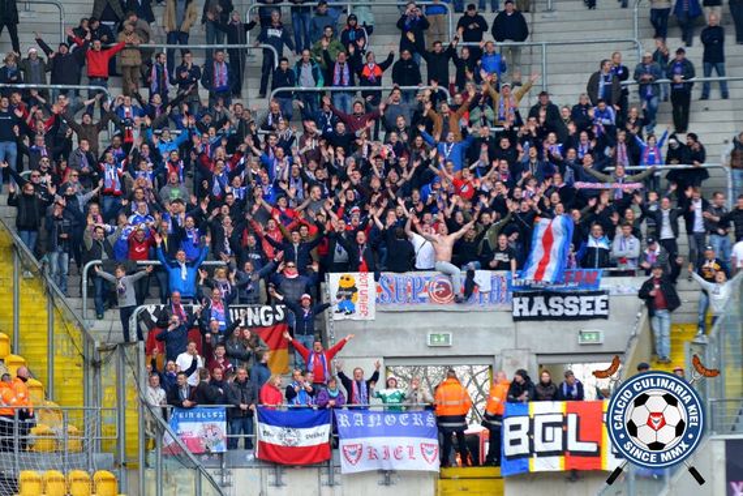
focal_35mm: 240
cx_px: 372
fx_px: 4953
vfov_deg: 5.7
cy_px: 248
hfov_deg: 8.6
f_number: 4
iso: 720
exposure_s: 1/1000
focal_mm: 160
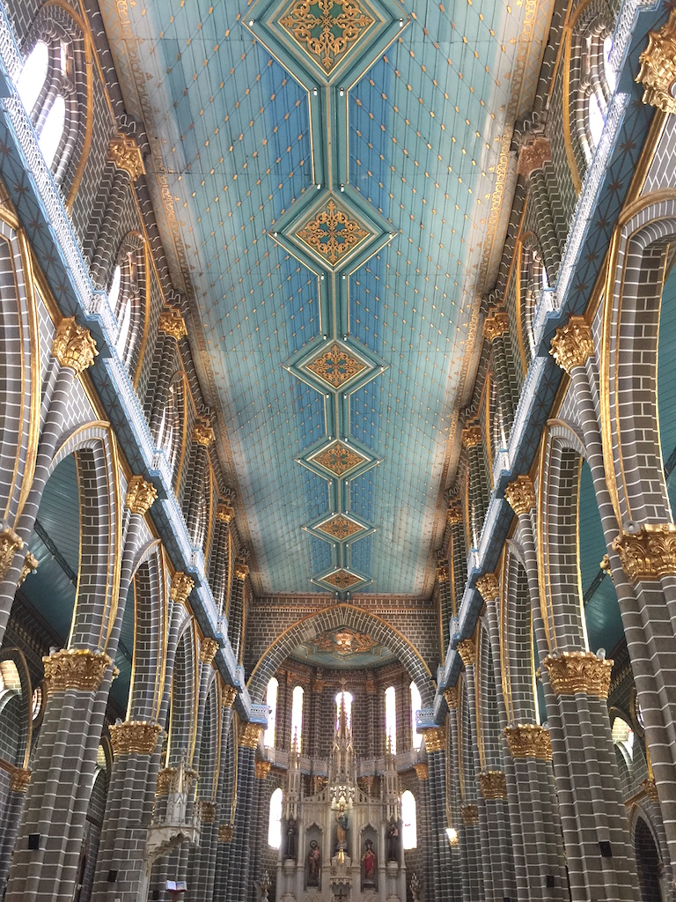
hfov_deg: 48.2
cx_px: 338
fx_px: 755
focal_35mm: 29
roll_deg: +0.7
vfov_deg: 61.7
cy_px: 451
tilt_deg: +36.4
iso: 64
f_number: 2.2
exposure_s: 1/15
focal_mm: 4.15
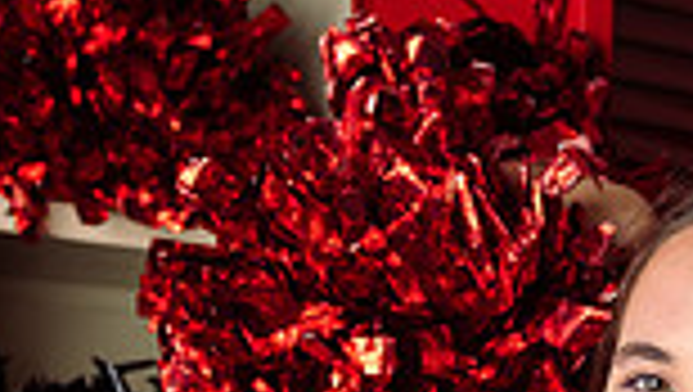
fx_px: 2189
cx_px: 508
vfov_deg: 9.1
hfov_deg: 17.9
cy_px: 964
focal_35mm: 119
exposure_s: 1/250
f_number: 5
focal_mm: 39
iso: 200
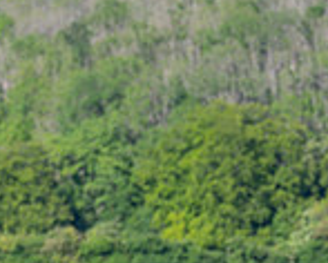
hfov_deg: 2.2
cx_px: 28
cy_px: 490
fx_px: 8369
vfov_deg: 1.8
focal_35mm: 861
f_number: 4
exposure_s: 1/1600
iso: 200
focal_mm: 200
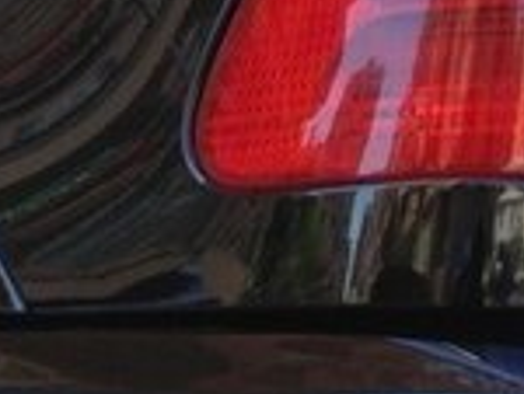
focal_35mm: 145
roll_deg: -3.0
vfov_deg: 10.3
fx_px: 2198
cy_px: 221
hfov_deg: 12.3
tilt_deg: +4.9
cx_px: -447
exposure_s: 1/216
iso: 50
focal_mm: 4.12
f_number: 2.4
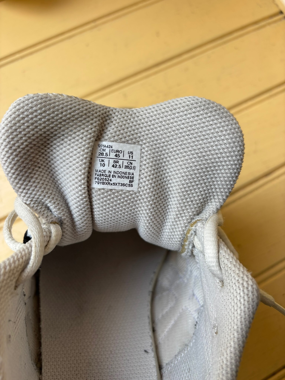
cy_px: 190
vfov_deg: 67.3
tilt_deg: -78.6
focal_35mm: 26
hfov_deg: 53.1
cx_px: 142
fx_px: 285
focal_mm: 5.96
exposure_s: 1/155
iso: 40
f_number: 1.6
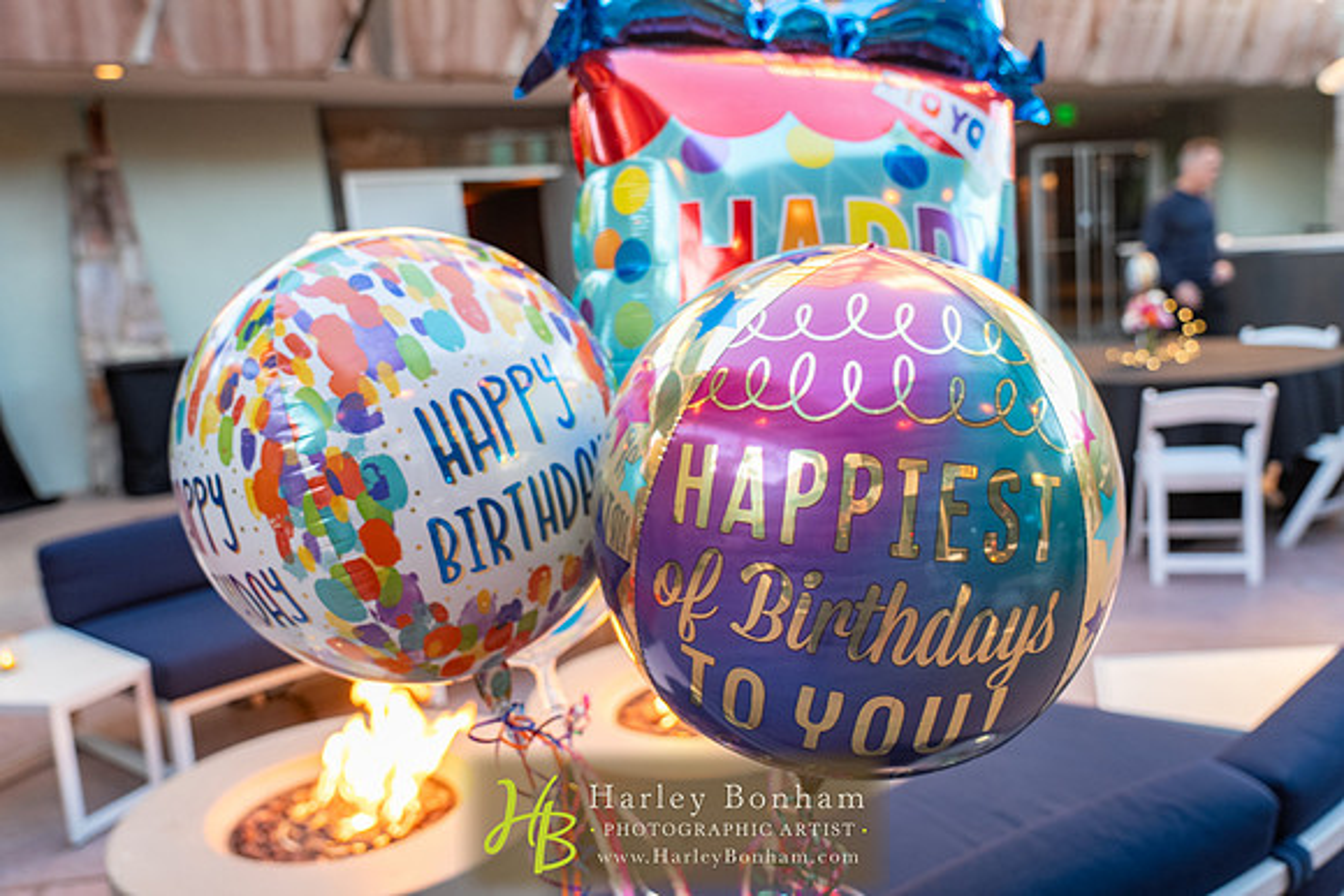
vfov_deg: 43.6
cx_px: 672
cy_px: 448
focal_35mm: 30
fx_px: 1120
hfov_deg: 61.9
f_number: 4
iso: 640
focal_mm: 30
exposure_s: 1/80
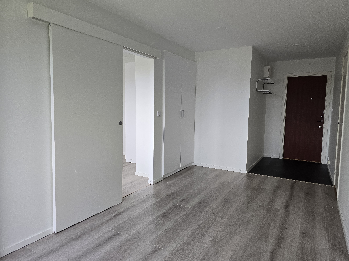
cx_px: 174
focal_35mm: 23
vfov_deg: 58.9
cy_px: 130
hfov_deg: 73.9
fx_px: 232
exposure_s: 1/100
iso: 200
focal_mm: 6.3
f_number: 1.7
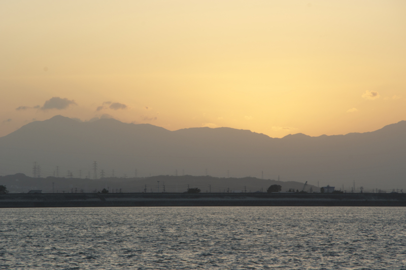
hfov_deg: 10.6
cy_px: 135
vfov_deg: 7.0
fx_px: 2196
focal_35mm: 195
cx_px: 203
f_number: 11
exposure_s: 1/100
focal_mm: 130
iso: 200
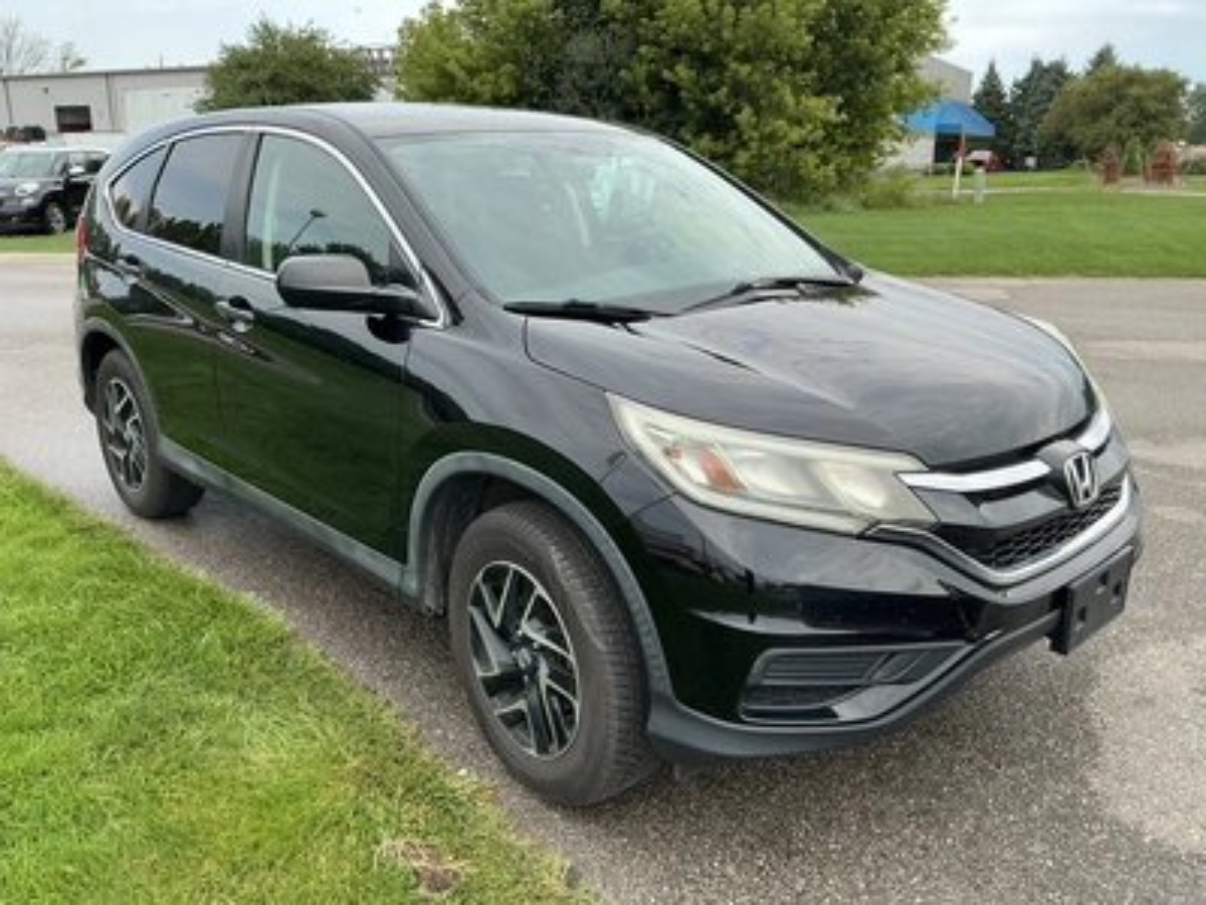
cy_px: 452
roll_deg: -1.8
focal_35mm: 28
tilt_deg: -14.8
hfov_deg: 63.4
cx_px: 603
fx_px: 976
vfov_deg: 49.7
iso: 25
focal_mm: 3
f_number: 1.8
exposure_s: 1/635
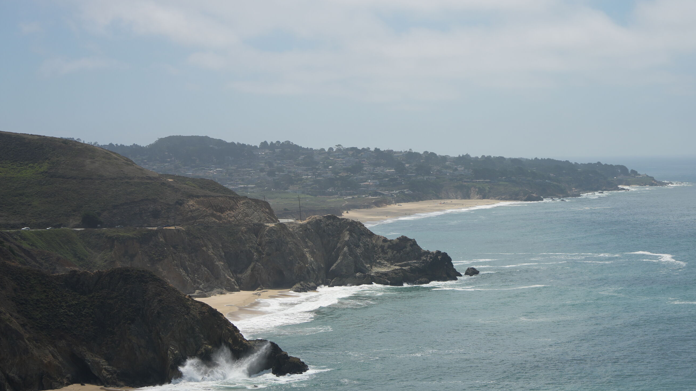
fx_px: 1606
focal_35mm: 87
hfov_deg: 24.3
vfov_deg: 13.9
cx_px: 469
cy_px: 203
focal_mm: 50
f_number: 4.5
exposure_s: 1/1600
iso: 125
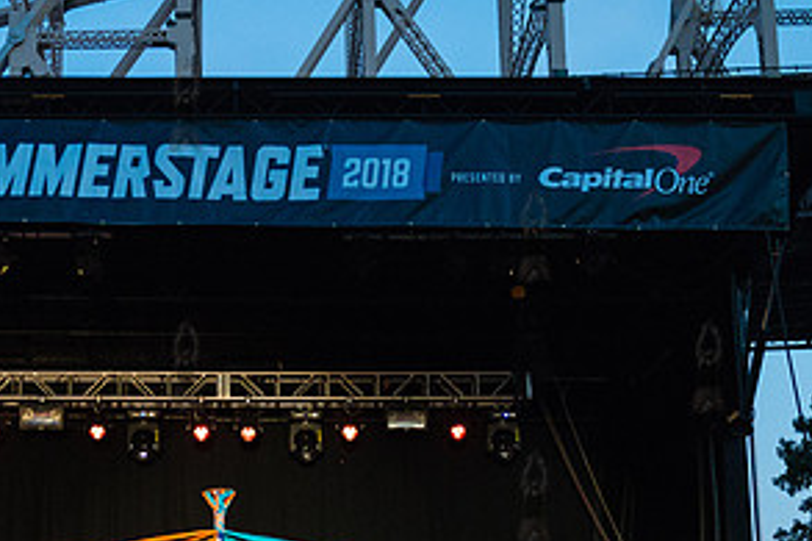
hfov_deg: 24.7
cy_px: 379
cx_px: 183
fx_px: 1826
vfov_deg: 16.8
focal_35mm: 81
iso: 4000
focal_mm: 40
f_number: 2.8
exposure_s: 1/800
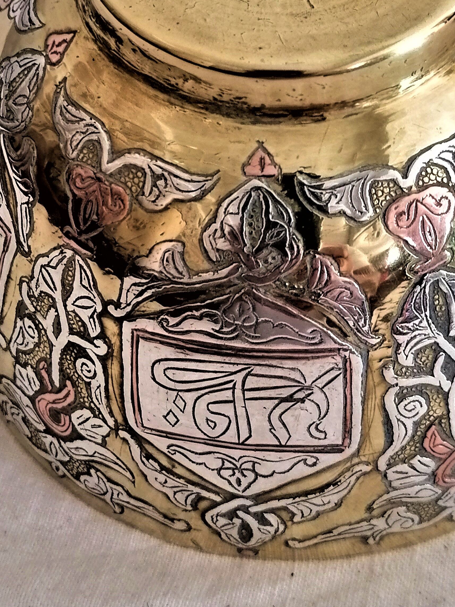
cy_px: 120
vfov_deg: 24.3
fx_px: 1384
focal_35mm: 79
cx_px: 322
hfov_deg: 18.6
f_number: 1.8
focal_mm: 5.4
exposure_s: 1/50
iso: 50
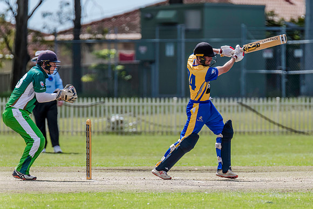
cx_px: 167
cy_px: 100
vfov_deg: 2.3
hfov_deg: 3.5
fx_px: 5170
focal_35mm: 595
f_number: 6.3
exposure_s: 1/2500
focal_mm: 550
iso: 800
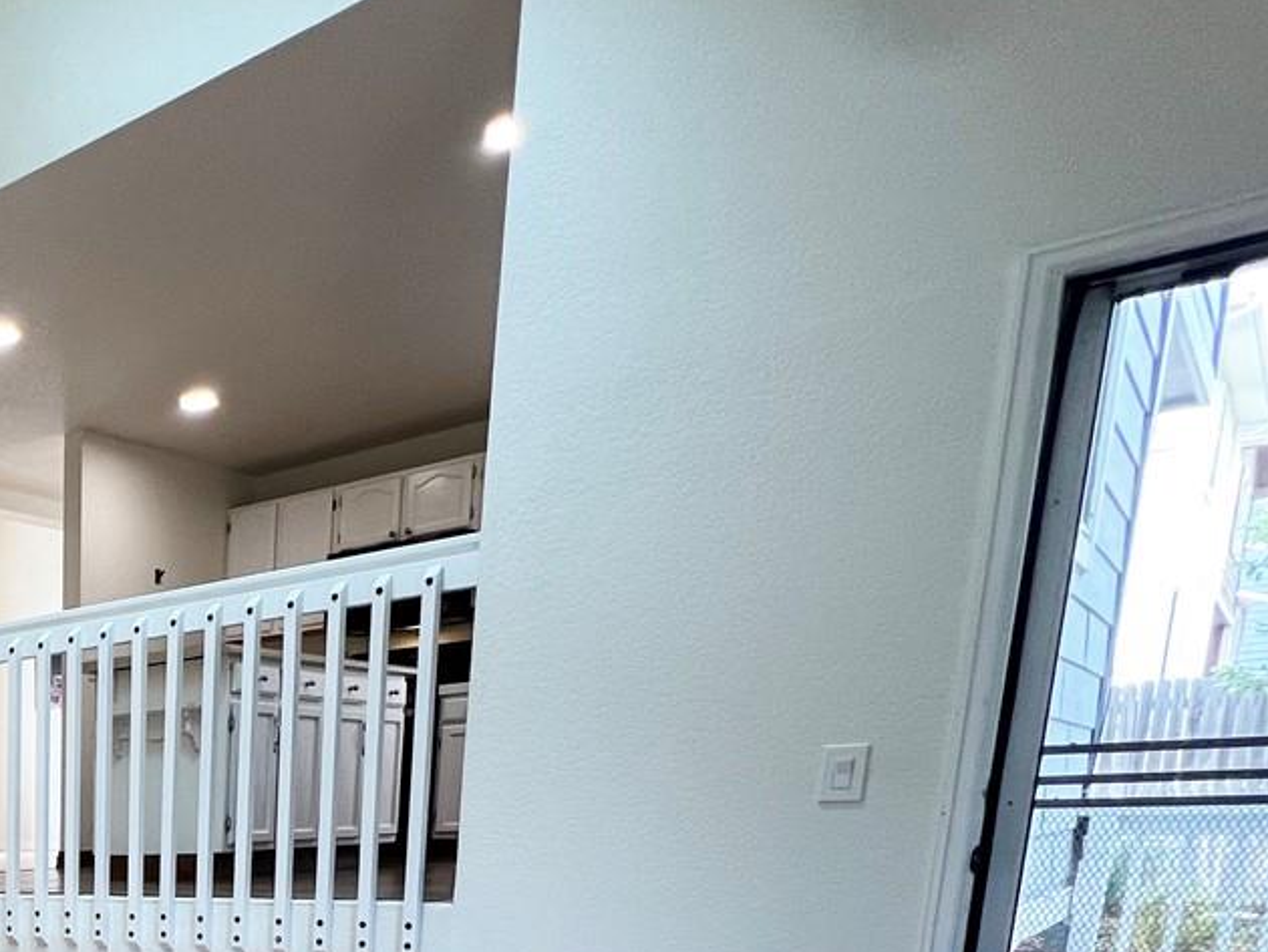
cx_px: -242
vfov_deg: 35.5
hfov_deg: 40.0
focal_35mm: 33
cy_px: 1091
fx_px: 1209
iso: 125
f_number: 1.8
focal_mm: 1.57
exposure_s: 1/120
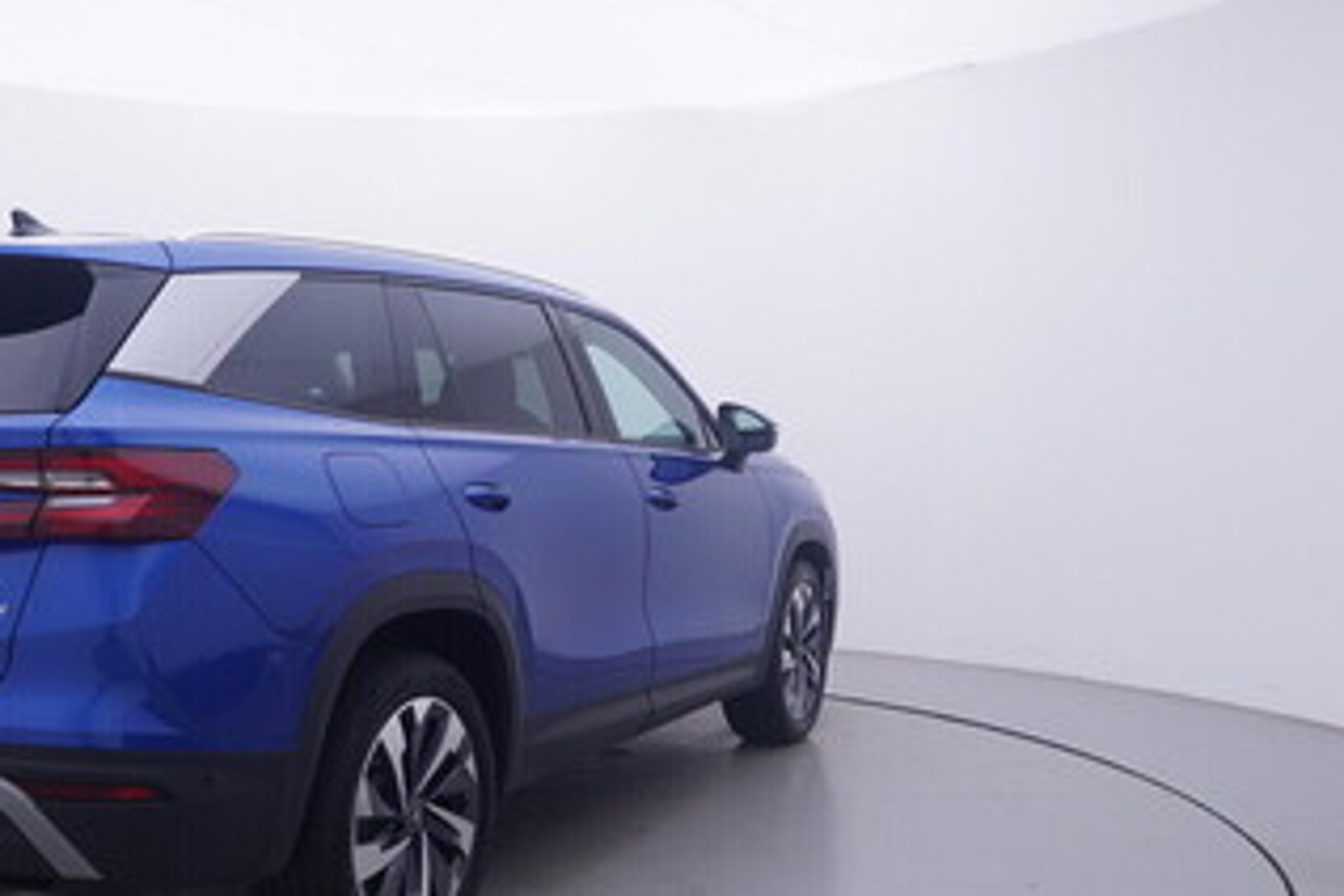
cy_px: 509
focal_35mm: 39
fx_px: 1451
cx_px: 446
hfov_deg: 48.8
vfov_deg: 34.3
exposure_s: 1/80
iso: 200
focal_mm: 15
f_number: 5
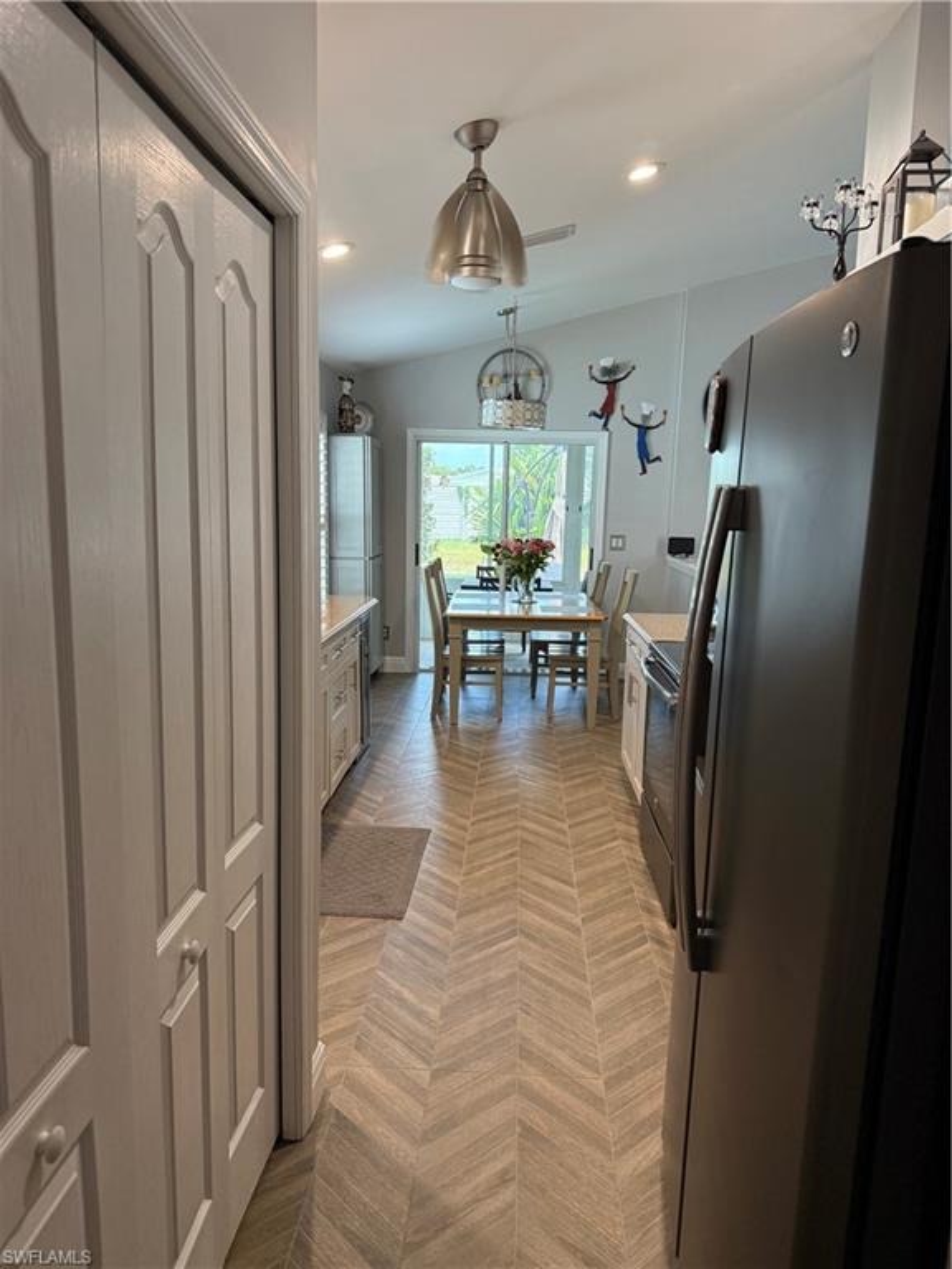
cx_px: 476
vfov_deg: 71.6
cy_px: 634
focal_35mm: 24
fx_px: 880
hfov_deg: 56.8
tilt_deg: -5.1
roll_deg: -0.9
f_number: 1.78
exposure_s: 1/62
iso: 250
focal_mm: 6.76
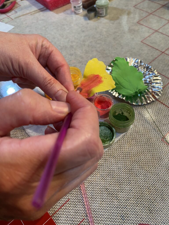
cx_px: 84
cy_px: 112
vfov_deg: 67.3
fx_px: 169
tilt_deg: -54.2
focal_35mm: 26
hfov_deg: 53.1
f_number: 1.8
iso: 80
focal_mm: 4.25
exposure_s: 1/60
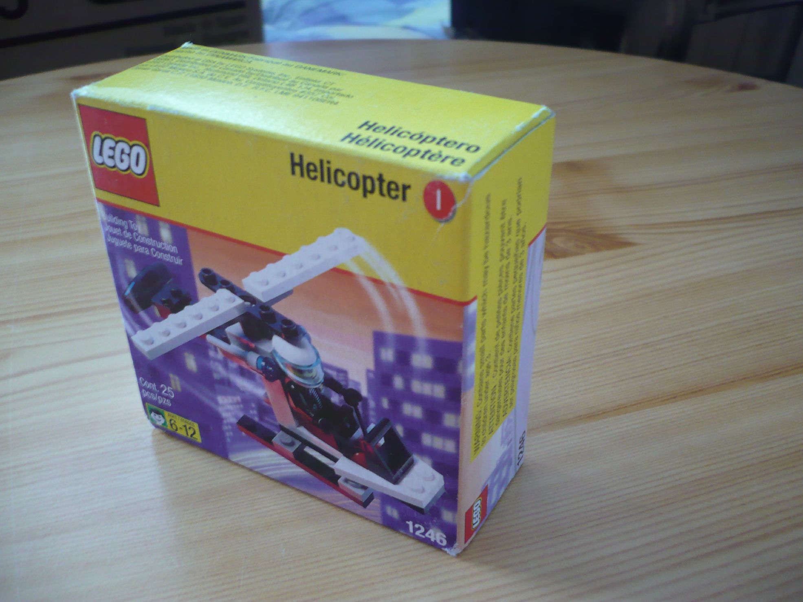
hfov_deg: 52.6
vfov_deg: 40.7
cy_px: 301
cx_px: 402
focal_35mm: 35
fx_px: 812
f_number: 2.8
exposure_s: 1/15
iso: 200
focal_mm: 5.8
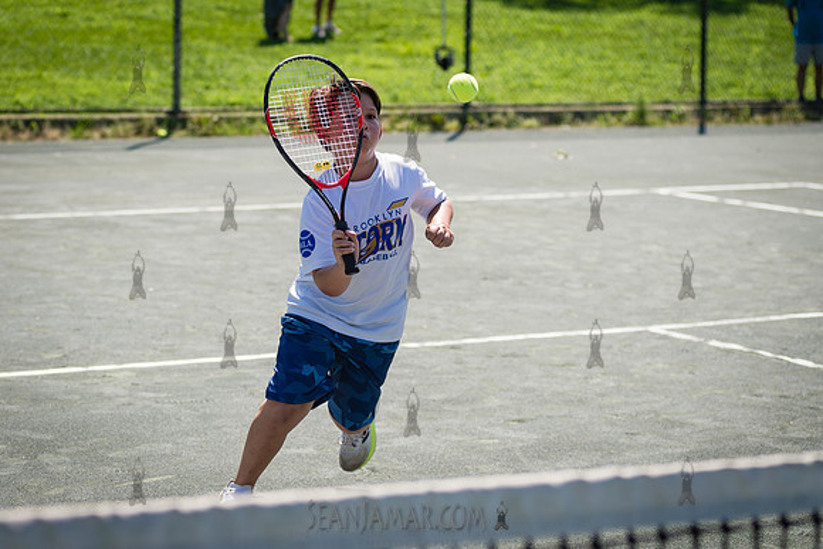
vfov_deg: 13.1
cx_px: 324
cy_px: 216
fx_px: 2386
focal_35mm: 104
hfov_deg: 19.5
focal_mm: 86
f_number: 4.5
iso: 125
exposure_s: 1/1000
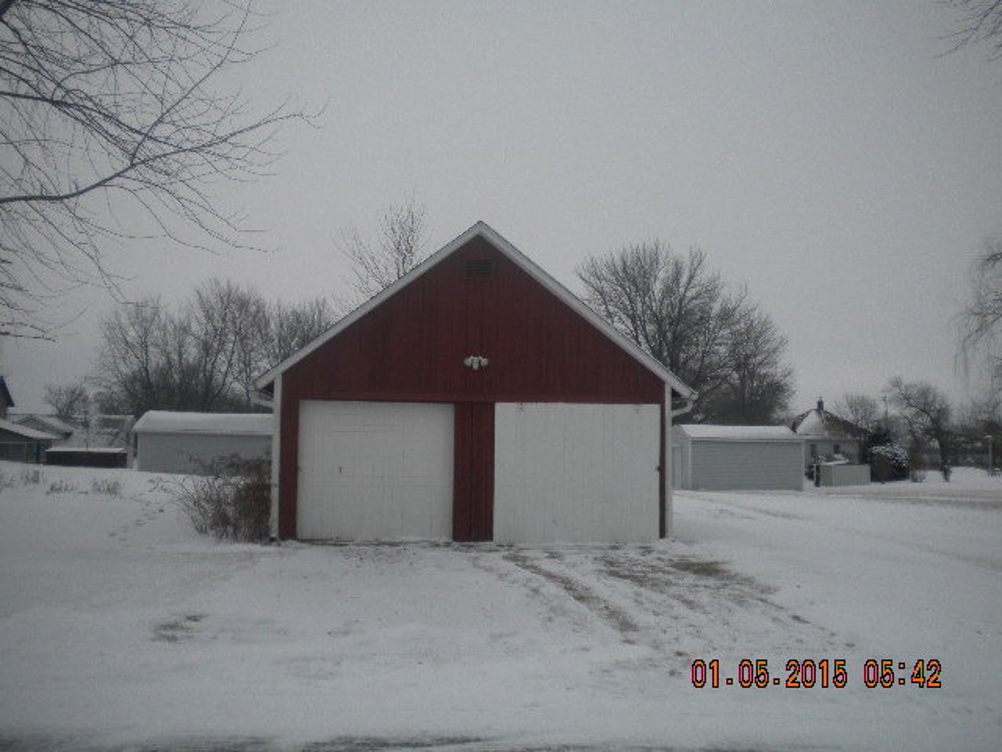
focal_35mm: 35
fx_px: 1013
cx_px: 501
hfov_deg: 52.6
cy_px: 376
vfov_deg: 40.7
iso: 165
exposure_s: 1/479
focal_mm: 6.3
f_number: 3.1
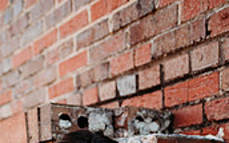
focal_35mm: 64
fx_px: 399
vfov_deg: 16.8
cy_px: 258
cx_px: 87
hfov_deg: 31.9
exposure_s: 1/400
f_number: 2.2
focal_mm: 24
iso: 100
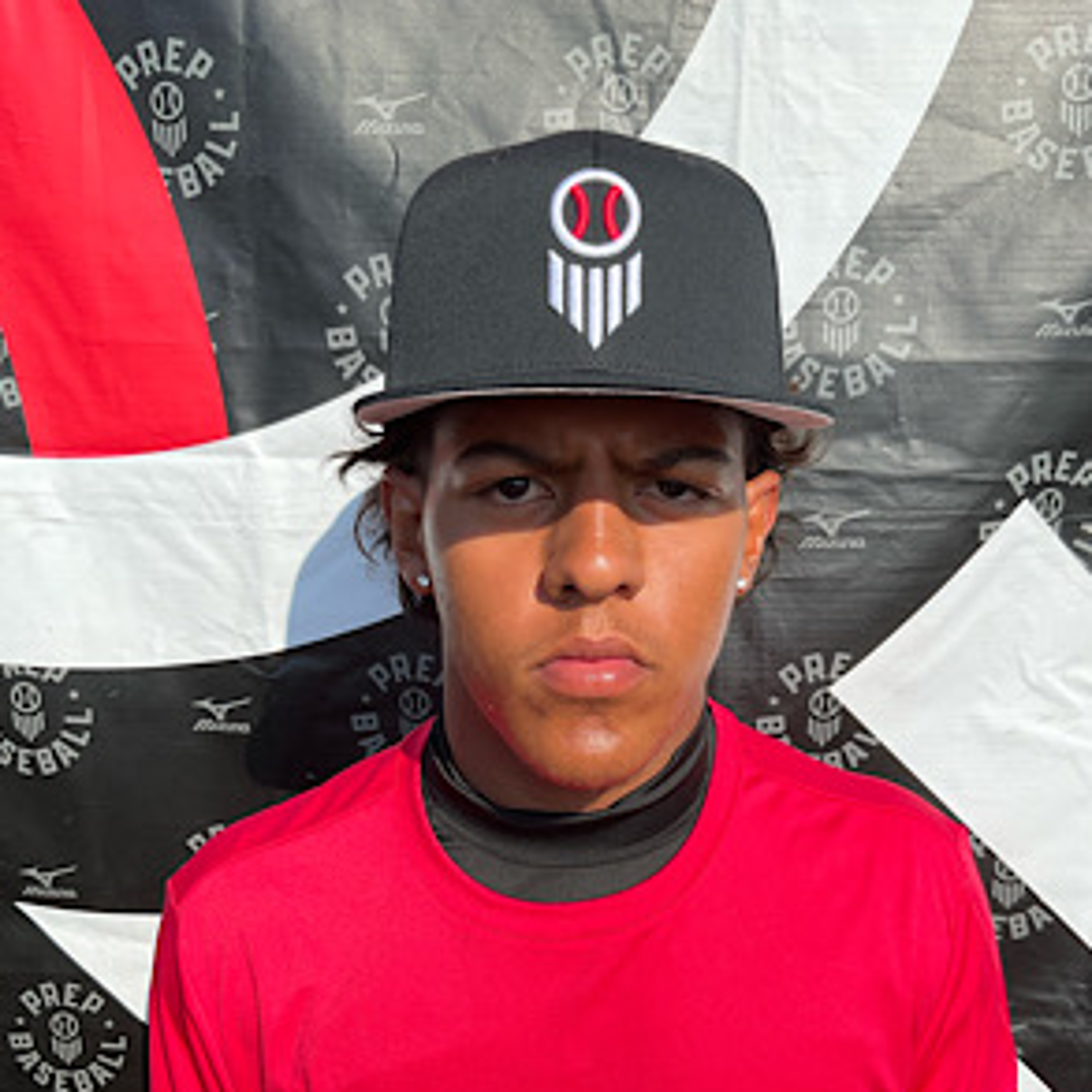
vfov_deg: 46.5
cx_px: 552
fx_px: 1249
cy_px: 730
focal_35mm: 35
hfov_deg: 47.2
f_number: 1.8
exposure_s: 1/1168
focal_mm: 3
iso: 16
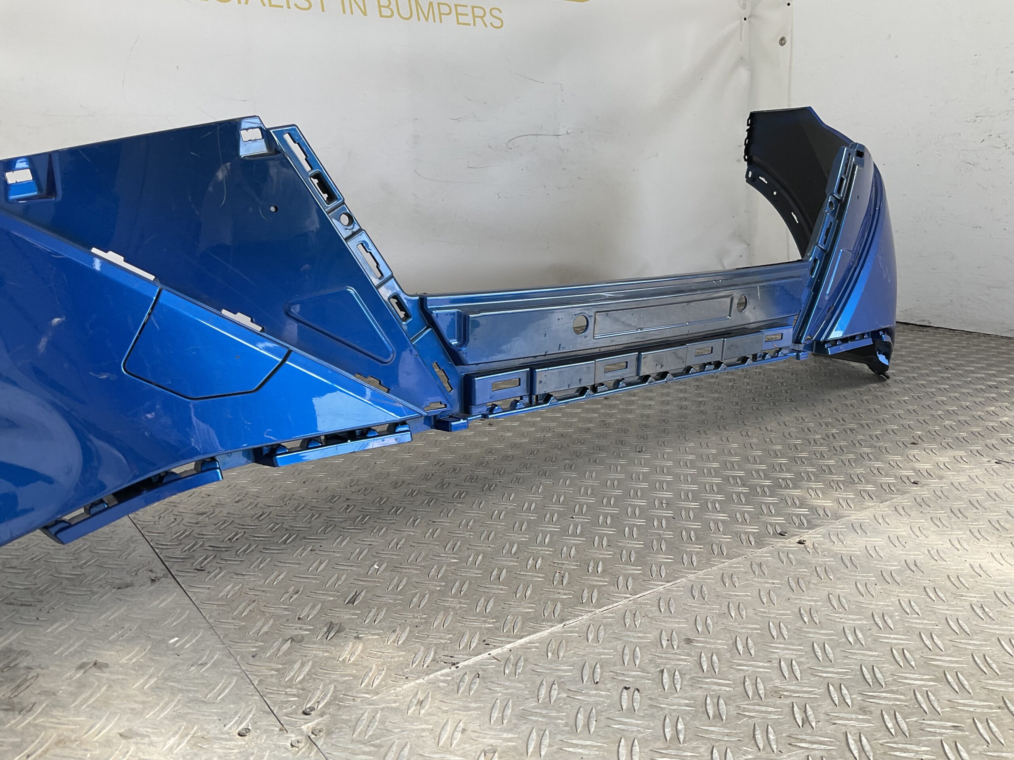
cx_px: 507
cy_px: 380
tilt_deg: -13.4
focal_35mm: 29
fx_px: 849
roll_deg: +1.9
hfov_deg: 61.7
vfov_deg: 48.2
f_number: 1.8
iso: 16
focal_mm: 3
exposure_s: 1/307
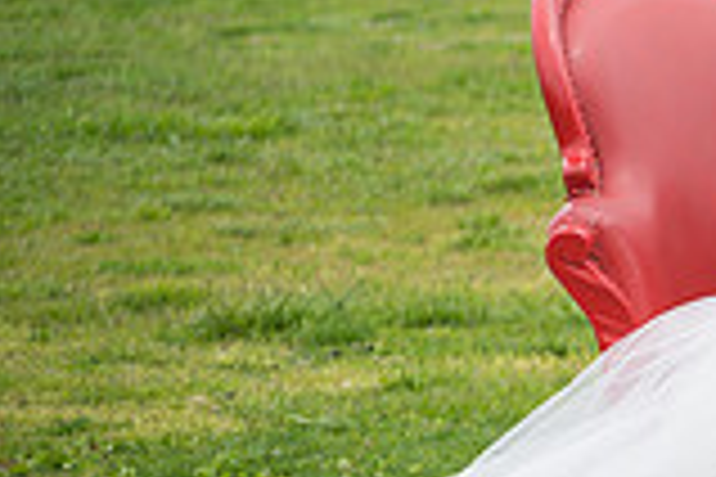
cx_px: 1297
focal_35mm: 277
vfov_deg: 5.0
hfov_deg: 7.2
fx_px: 5509
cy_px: 92
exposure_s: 1/2000
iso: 100
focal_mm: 75
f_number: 2.8
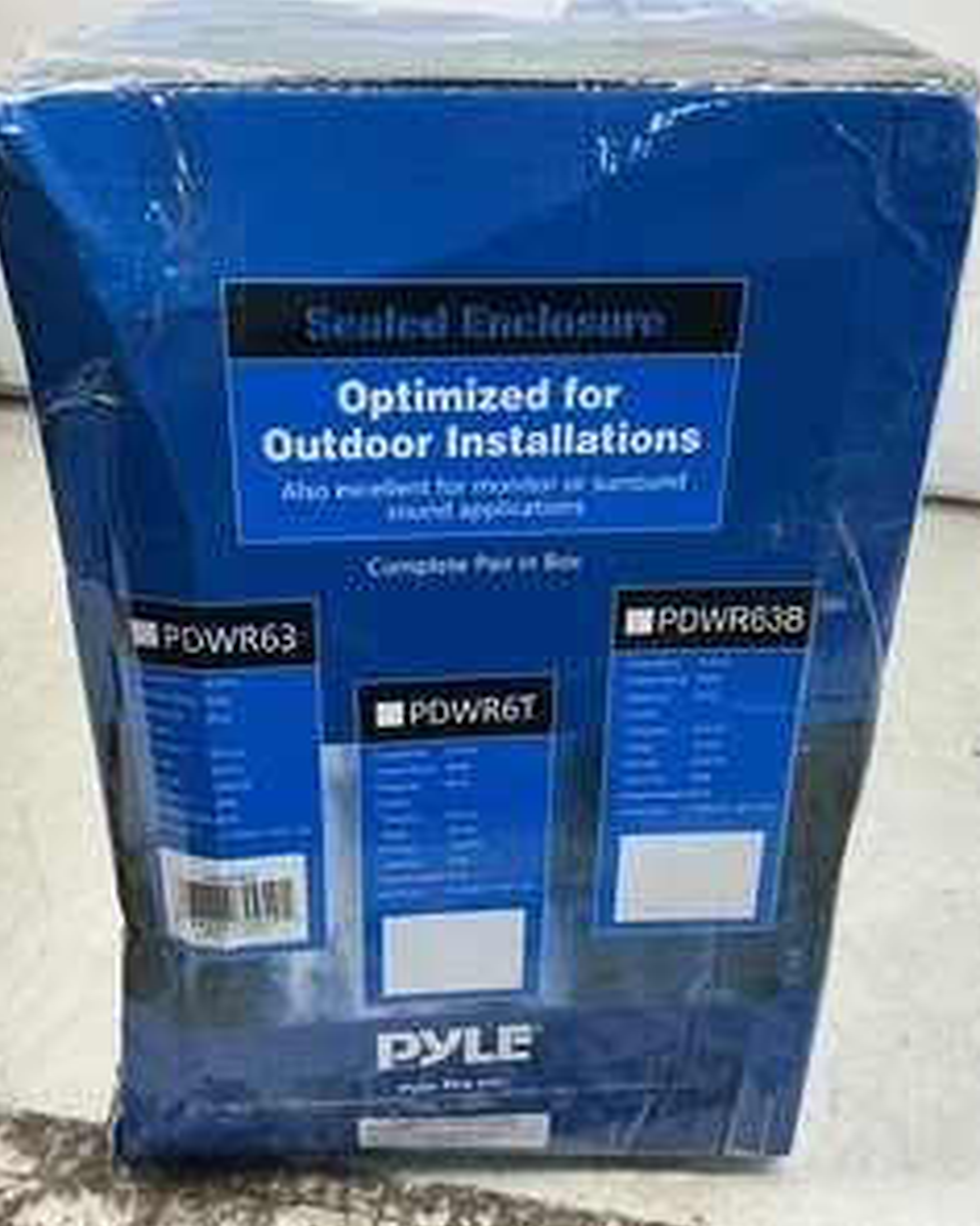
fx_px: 1341
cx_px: 478
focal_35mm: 37
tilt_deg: -27.9
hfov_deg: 40.1
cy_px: 615
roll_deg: -1.7
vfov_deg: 49.1
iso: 40
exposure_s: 1/60
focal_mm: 3
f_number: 1.8
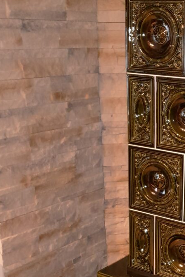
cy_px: 192
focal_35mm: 62
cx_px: 197
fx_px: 478
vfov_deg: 32.0
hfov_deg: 21.0
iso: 320
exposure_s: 1/25
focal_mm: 4
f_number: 1.8
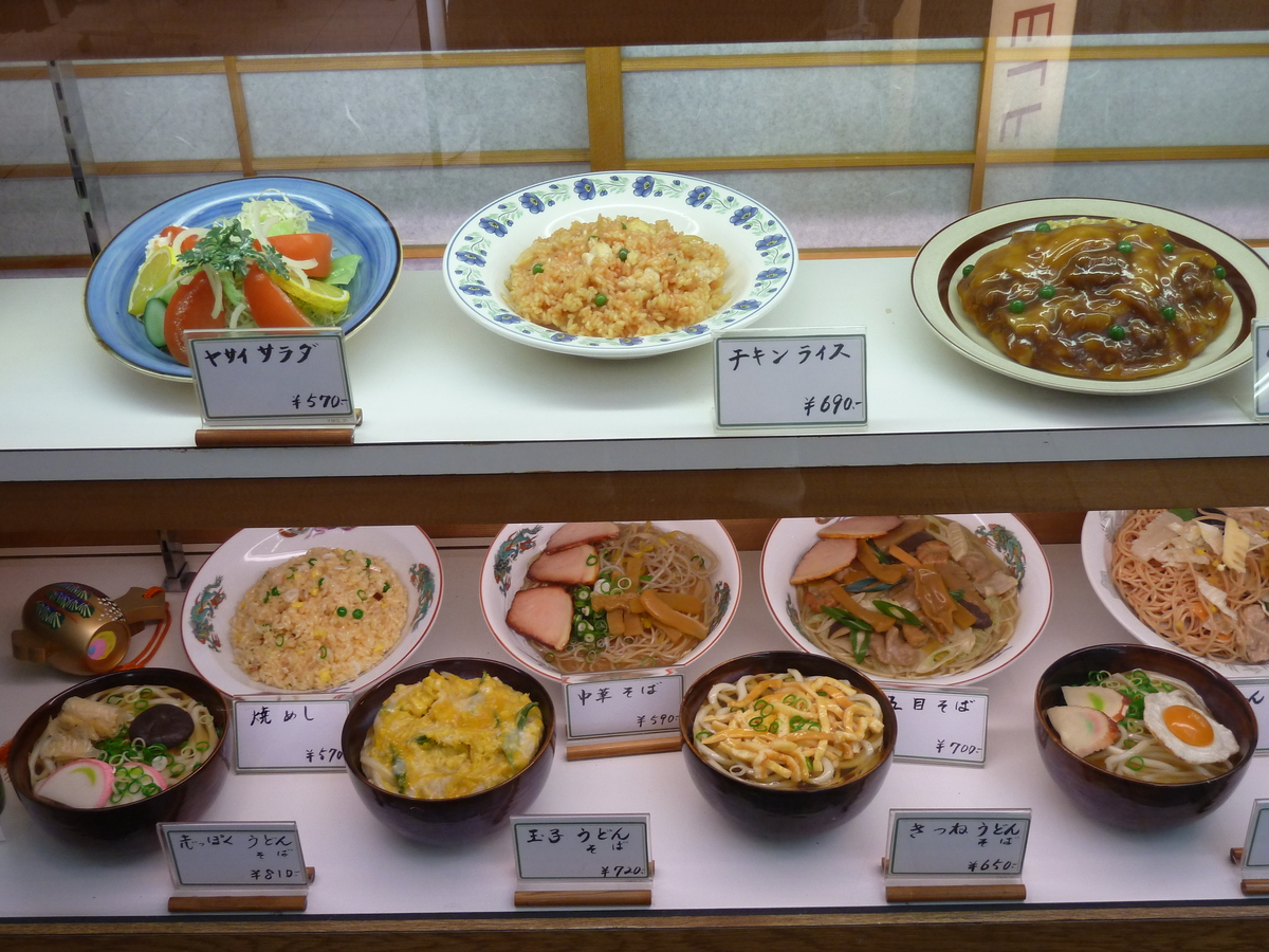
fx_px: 1466
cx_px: 634
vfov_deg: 36.0
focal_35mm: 40
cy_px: 476
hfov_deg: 46.8
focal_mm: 6.5
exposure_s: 1/30
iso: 160
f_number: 3.6
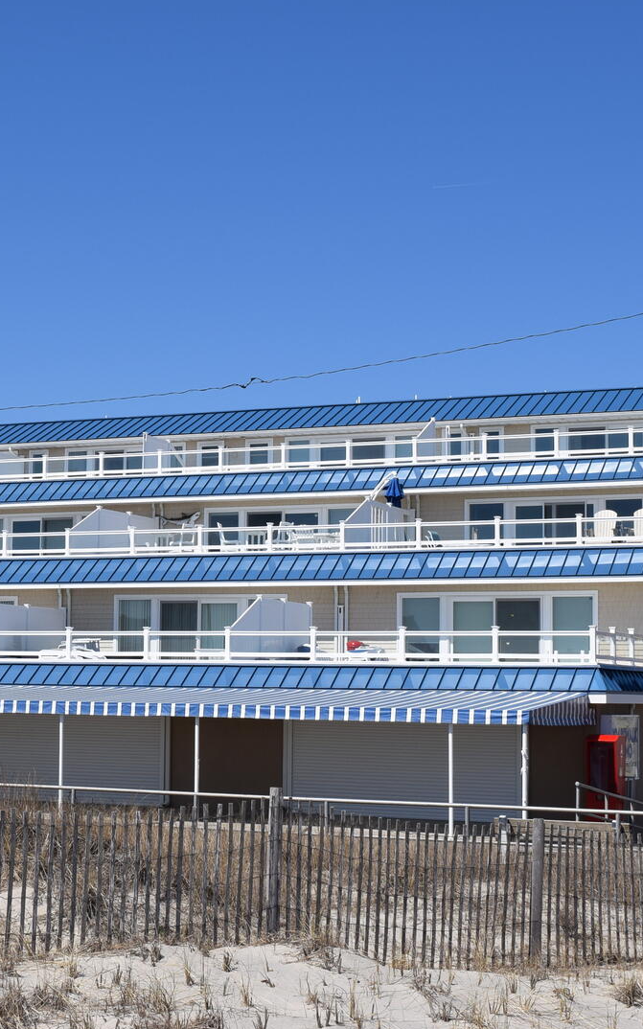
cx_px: 138
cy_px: 515
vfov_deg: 30.7
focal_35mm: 67
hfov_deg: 19.3
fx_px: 1873
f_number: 11
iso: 200
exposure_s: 1/500
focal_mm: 29
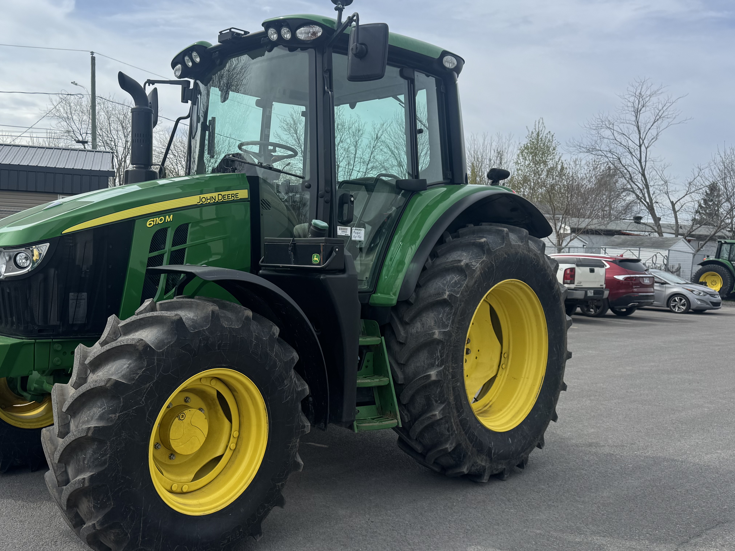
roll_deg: -1.8
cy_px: 290
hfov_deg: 53.4
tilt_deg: -3.0
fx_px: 722
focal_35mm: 34
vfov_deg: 41.8
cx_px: 281
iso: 80
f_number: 1.78
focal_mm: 6.76
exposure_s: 1/5348
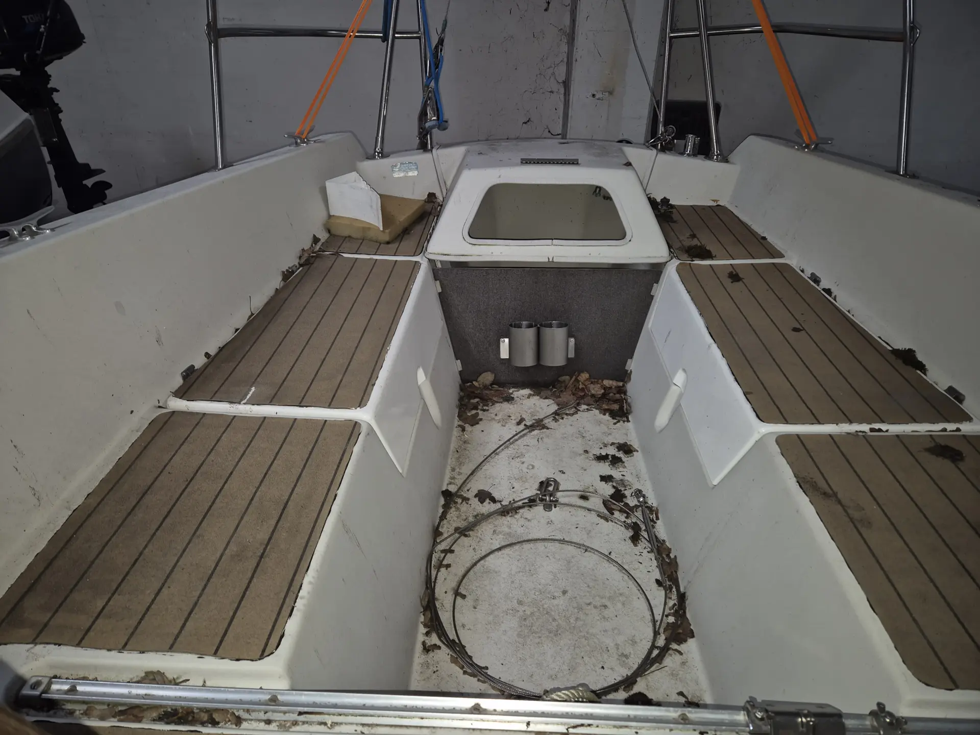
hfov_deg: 73.9
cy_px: 368
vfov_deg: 58.9
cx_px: 490
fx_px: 651
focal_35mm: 23
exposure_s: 1/25
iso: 100
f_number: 1.8
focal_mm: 5.4
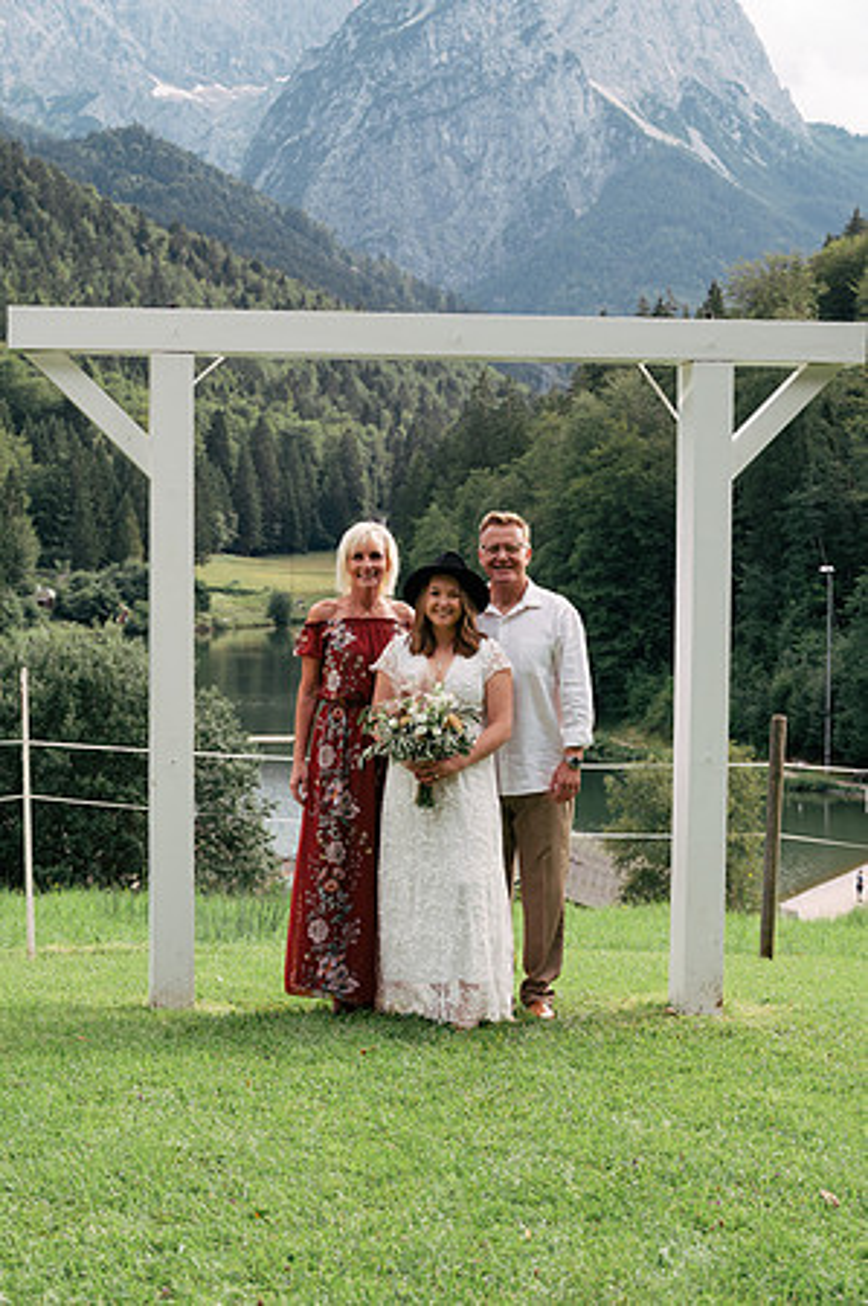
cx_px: 434
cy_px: 653
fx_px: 2537
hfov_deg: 19.4
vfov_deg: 28.9
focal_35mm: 70
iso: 500
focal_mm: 70
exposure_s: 1/250
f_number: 8
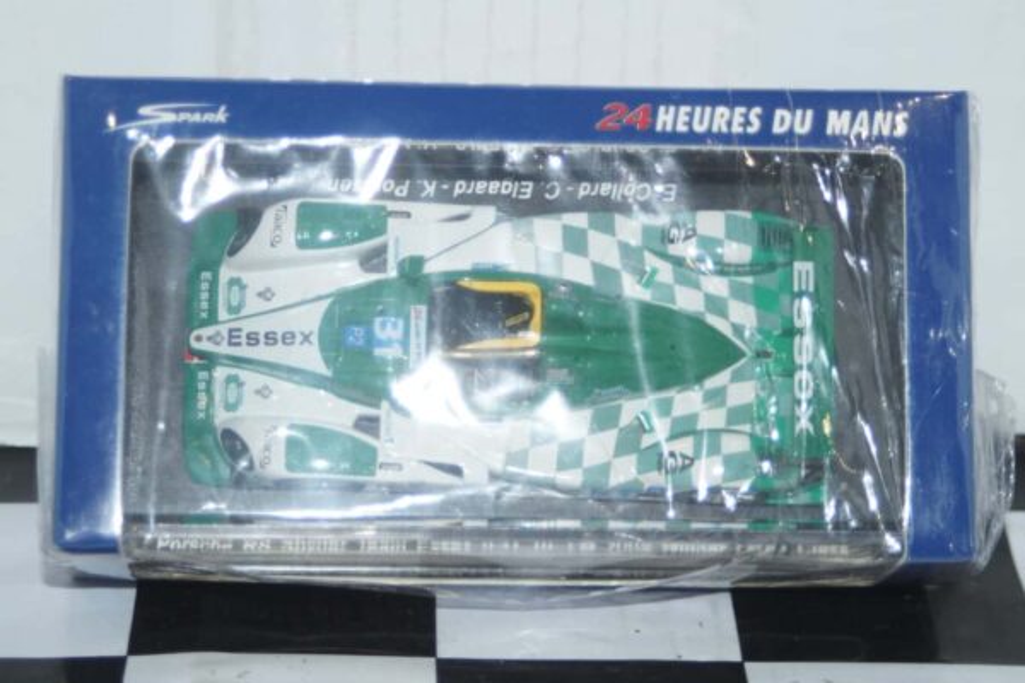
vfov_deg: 11.4
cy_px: 342
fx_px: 3416
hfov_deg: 17.1
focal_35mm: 120
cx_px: 512
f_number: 5.6
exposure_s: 1/80
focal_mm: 80
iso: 500
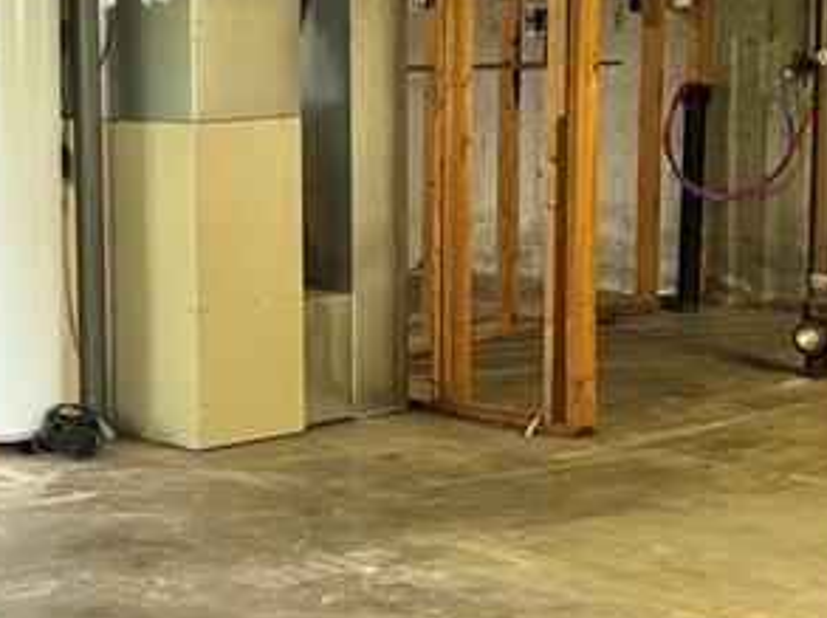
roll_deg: +1.3
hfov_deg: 22.6
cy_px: 291
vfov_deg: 17.5
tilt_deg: -8.6
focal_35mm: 84
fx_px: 2004
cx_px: 51
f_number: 1.78
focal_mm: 6.76
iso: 400
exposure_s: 1/60
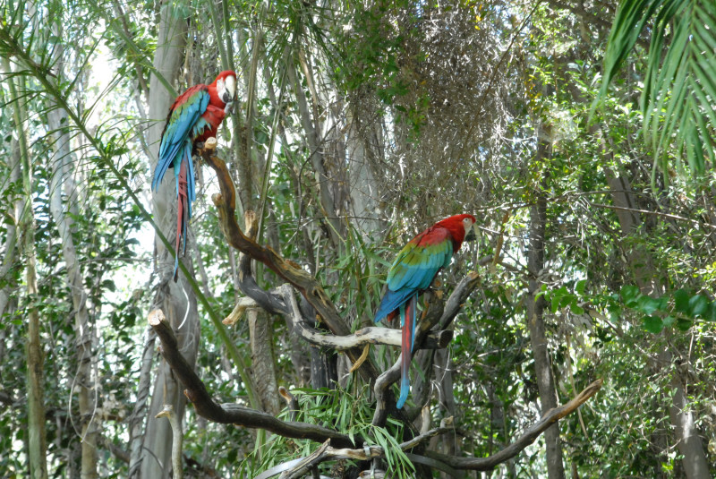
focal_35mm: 112
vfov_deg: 12.2
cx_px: 358
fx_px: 2239
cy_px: 240
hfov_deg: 18.2
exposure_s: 1/80
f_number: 9
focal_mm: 75
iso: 1100
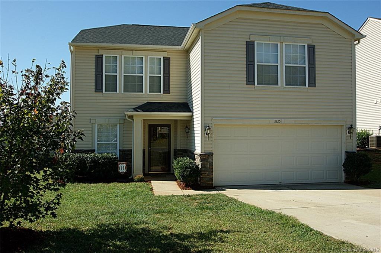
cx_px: 190
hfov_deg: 62.0
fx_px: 317
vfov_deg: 43.5
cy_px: 126
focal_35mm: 30
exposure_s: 1/100
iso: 100
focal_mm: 20
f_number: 13
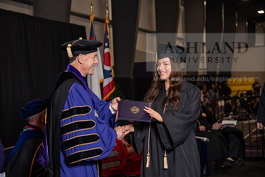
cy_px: 88
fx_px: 574
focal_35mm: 78
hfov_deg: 26.0
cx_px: 132
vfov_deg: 17.5
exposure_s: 1/200
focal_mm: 78
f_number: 5
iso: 1000
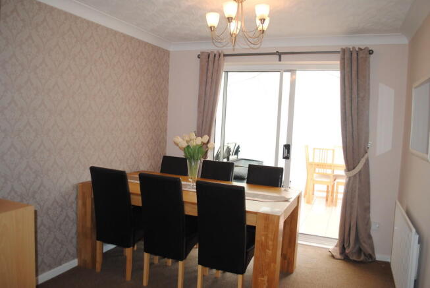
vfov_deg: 48.0
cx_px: 215
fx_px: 323
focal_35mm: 27
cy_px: 144
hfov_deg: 67.3
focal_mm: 18
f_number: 3.5
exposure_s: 1/80
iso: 200
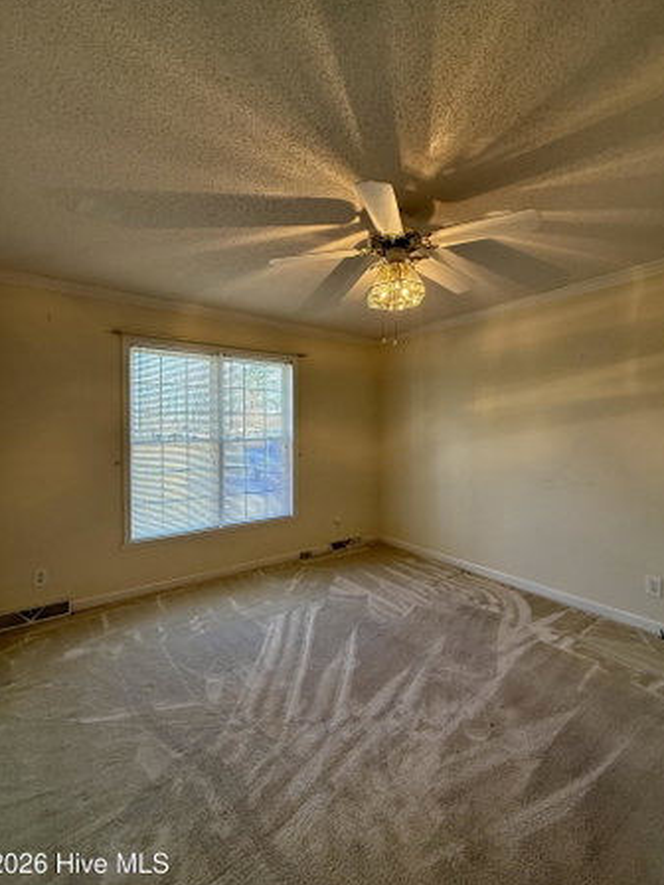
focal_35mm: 15
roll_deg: -0.3
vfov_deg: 98.2
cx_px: 322
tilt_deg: -0.1
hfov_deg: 81.7
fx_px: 384
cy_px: 433
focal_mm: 2.22
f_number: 2.2
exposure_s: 1/120
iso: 125
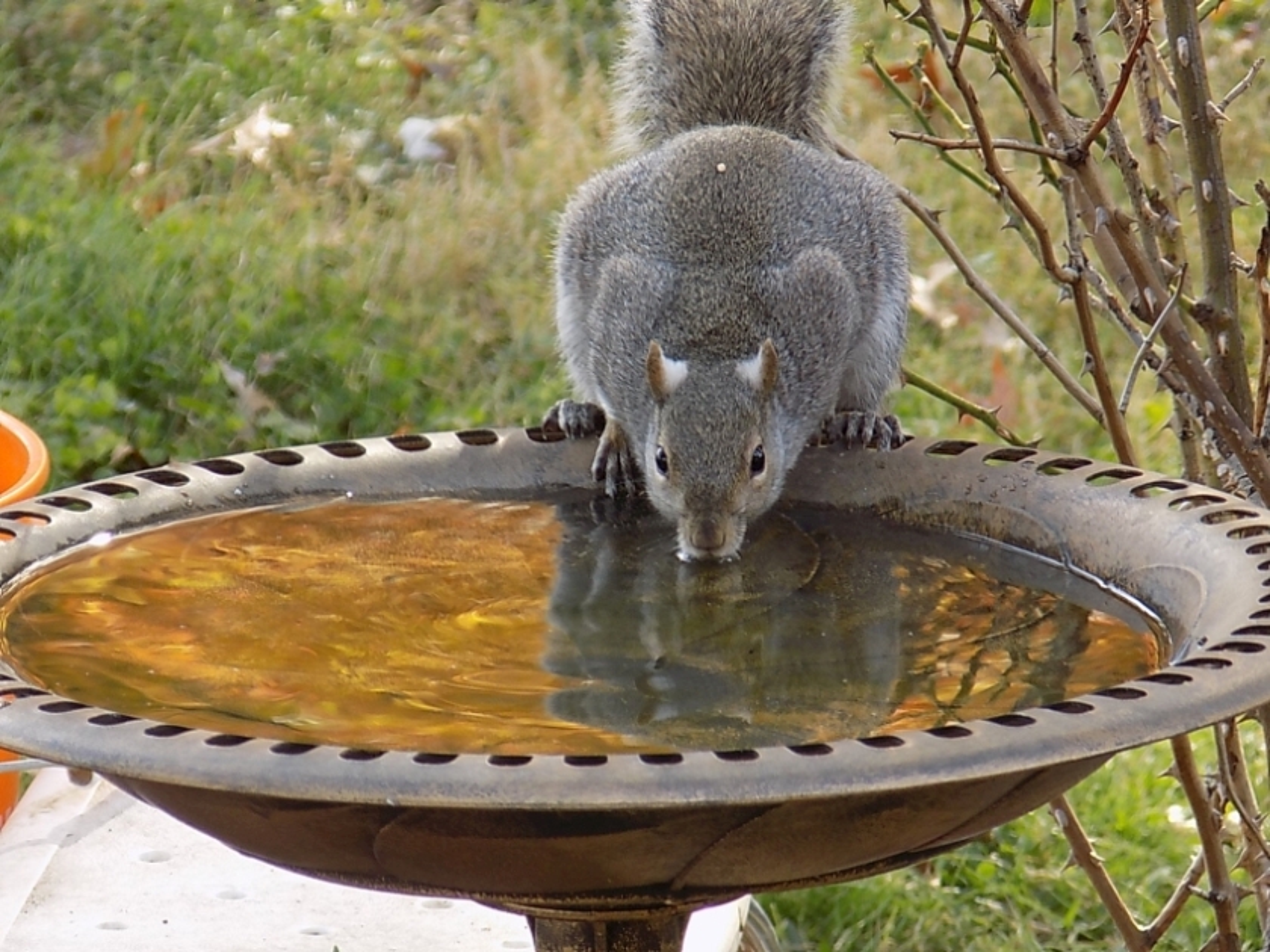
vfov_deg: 3.0
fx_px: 17941
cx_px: 635
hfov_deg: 4.1
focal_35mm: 489
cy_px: 476
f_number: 5.9
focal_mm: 87
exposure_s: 1/30
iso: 80
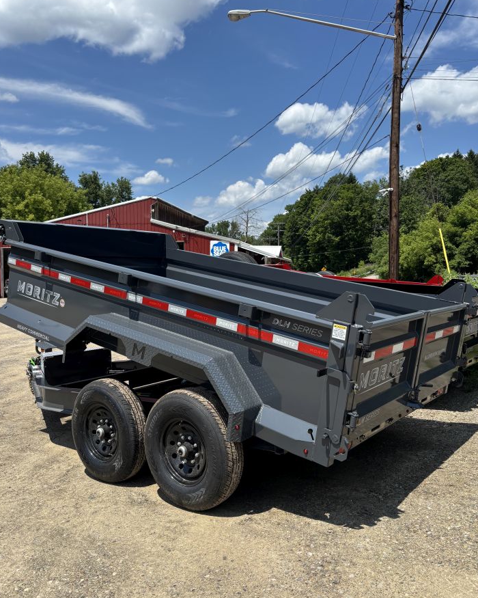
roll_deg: -0.4
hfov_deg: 49.9
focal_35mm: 29
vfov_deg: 60.4
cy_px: 288
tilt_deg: -2.3
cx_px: 224
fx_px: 513
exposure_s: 1/3650
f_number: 1.6
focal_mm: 5.96
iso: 50
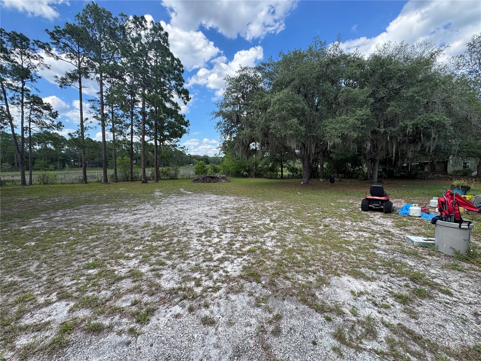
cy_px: 180
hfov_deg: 102.1
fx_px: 195
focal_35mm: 14
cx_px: 240
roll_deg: -0.6
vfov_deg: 85.7
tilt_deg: -4.7
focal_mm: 2.22
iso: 40
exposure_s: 1/440
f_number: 2.2
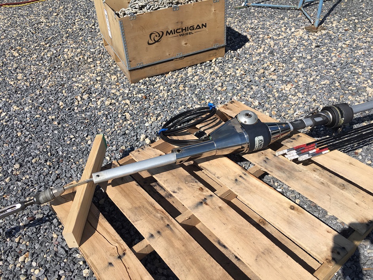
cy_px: 140
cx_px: 186
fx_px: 313
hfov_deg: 61.6
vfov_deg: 48.3
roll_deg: +5.2
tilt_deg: -35.4
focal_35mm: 29
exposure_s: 1/2481
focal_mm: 4.15
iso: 25
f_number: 2.2
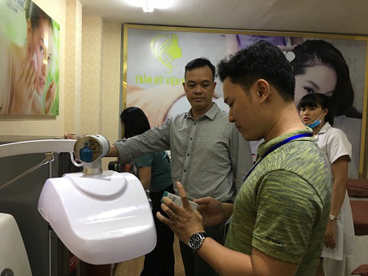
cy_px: 138
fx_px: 308
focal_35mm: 29
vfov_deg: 48.2
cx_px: 184
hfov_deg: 61.7
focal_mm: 4.15
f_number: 2.2
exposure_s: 1/33
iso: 125
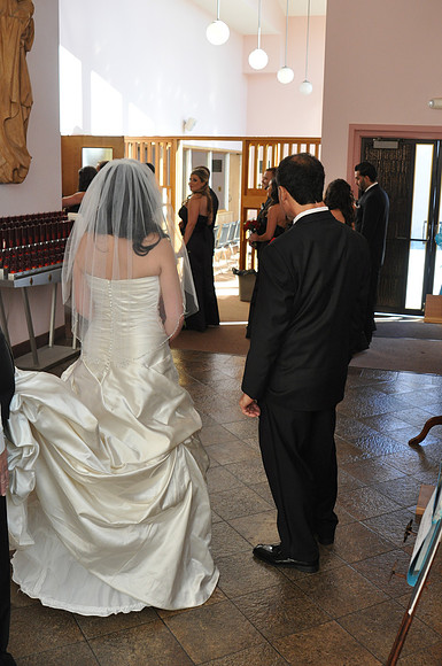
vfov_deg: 53.2
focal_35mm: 36
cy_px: 333
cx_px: 221
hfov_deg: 36.8
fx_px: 665
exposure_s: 1/125
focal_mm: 24
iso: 800
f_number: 5
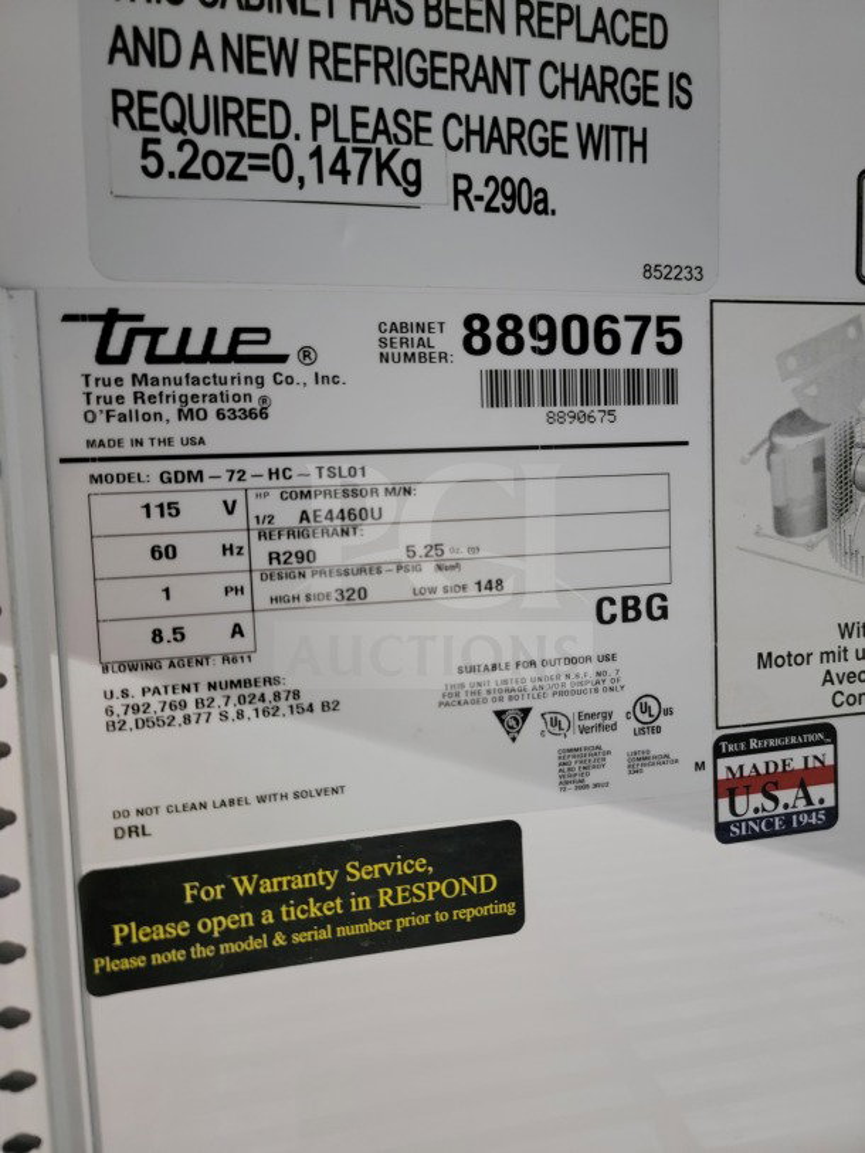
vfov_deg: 71.6
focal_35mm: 24
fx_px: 799
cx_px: 432
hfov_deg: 56.8
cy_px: 576
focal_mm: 6.7
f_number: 1.8
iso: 500
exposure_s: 1/24
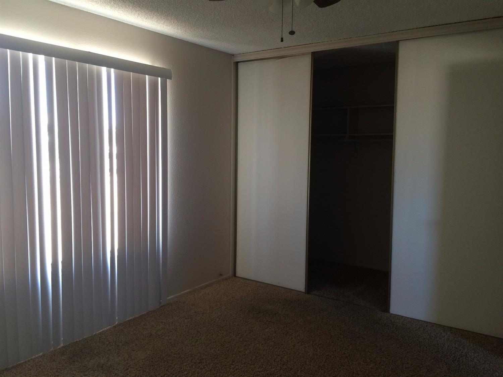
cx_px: 252
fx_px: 421
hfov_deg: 61.7
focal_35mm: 29
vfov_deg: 48.2
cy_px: 188
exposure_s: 1/30
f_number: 2.2
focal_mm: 4.15
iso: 80
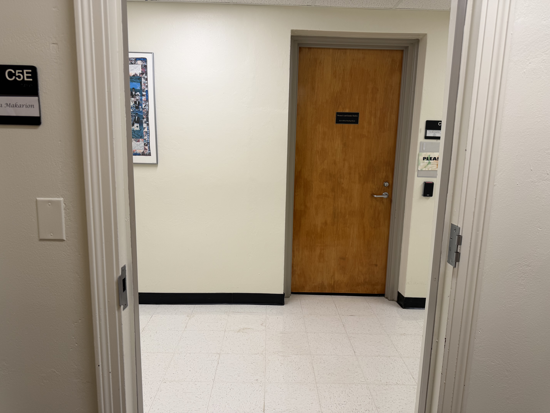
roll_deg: -1.2
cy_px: 206
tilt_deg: -10.8
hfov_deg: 71.6
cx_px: 275
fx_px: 381
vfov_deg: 56.8
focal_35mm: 24
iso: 64
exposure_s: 1/100
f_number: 1.78
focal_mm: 6.76
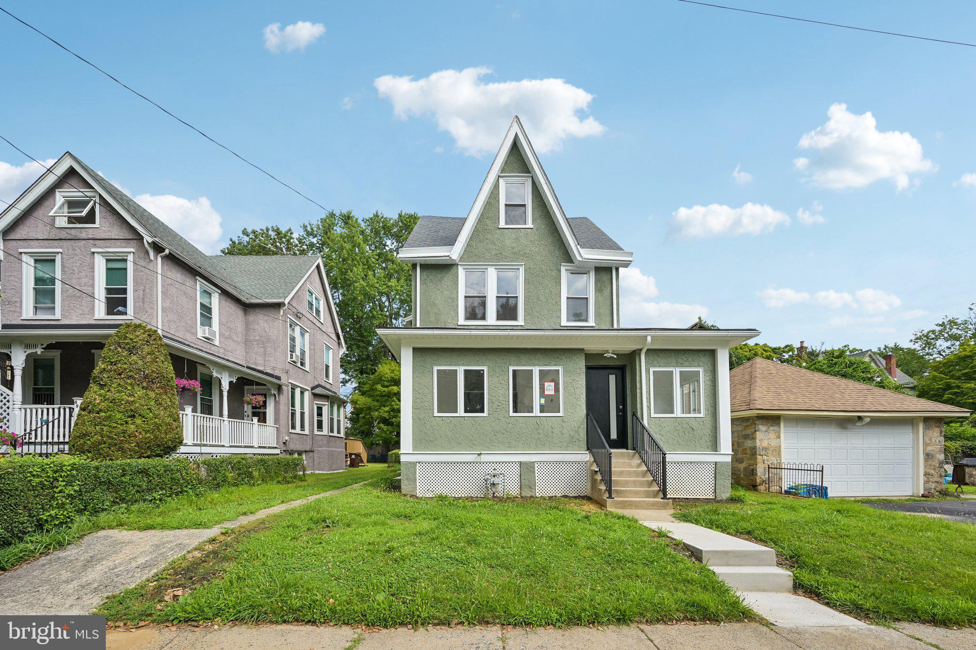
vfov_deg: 81.2
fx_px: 379
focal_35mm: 14
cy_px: 325
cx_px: 488
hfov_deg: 104.3
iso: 100
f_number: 8
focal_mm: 14
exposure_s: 1/160
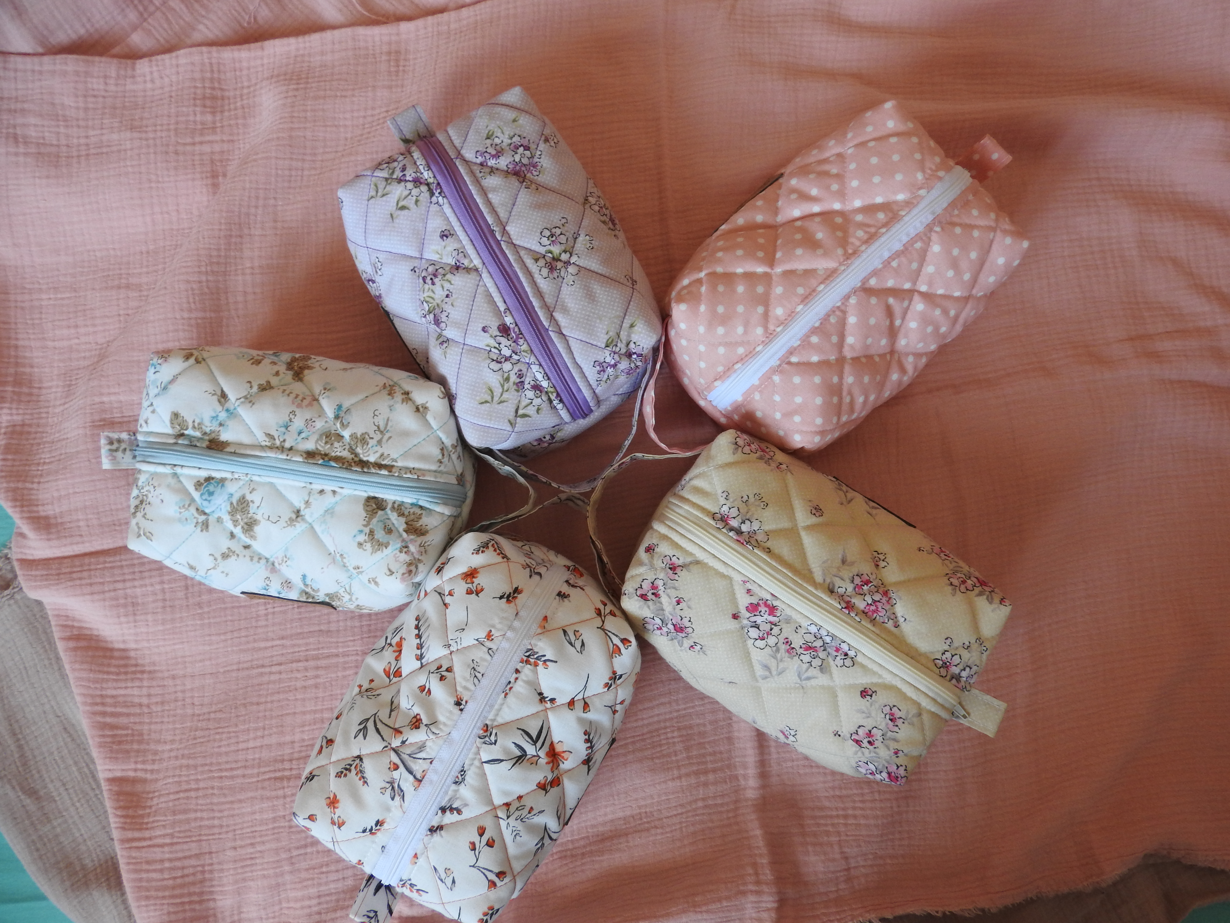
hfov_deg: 71.6
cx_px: 615
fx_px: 853
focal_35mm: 24
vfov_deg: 56.8
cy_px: 462
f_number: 3.3
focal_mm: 4.3
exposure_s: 1/30
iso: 180
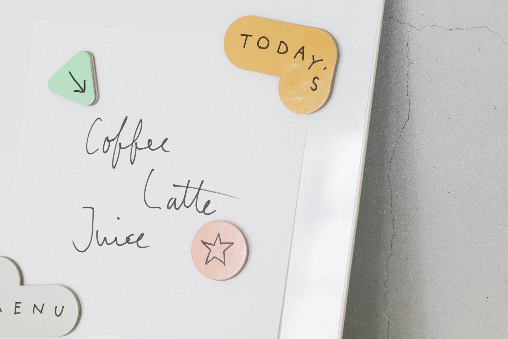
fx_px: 1792
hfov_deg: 16.1
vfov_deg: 10.8
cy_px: 227
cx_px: 136
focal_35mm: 127
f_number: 5.6
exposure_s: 1/25
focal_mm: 85
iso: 400
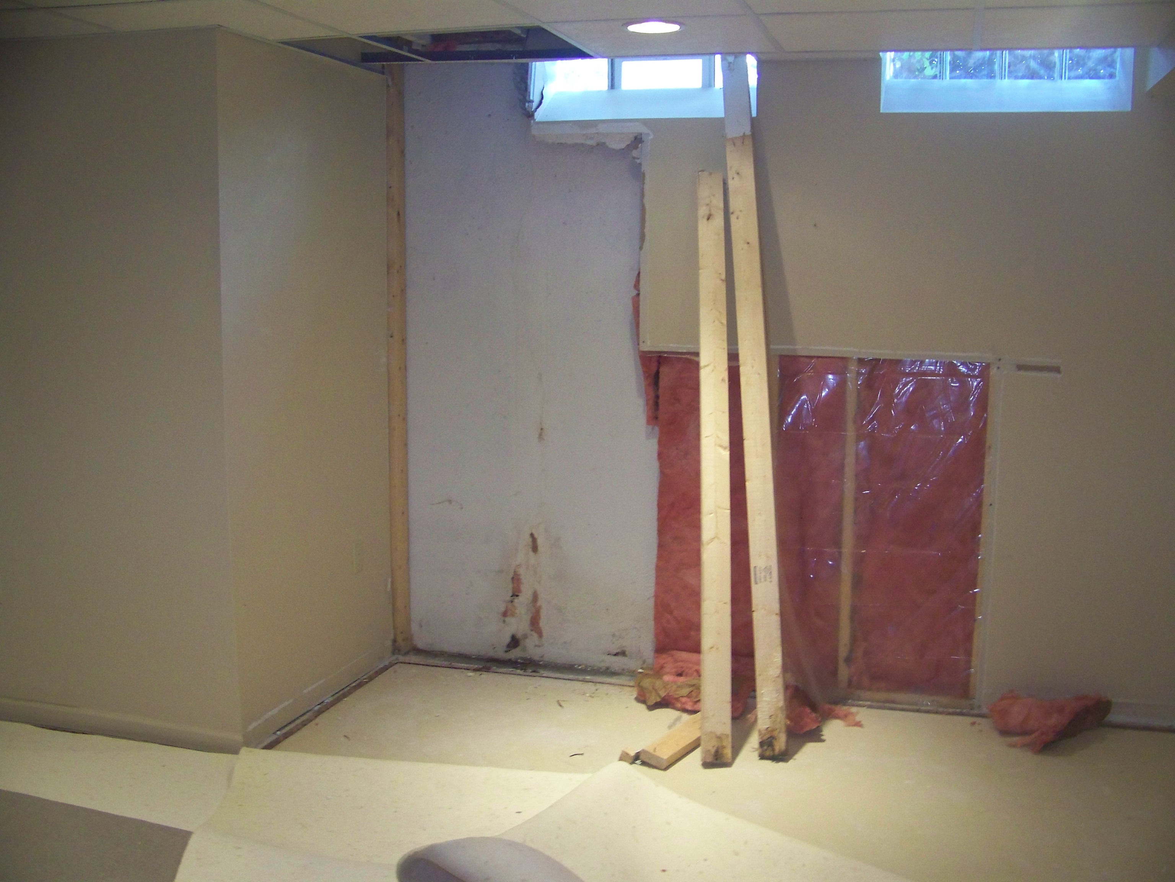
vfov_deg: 39.7
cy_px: 441
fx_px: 1222
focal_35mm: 36
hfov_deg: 51.4
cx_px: 588
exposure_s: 1/30
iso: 200
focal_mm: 5.85
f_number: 2.8
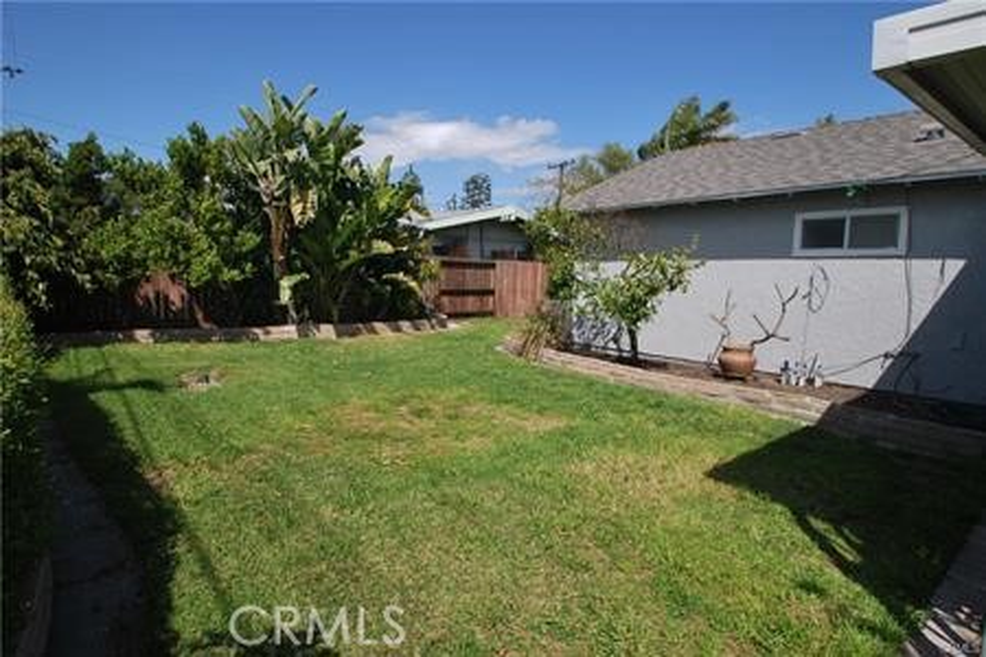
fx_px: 493
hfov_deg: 90.0
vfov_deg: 67.4
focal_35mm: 18
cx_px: 493
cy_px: 328
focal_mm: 12
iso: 100
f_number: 8
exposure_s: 1/250
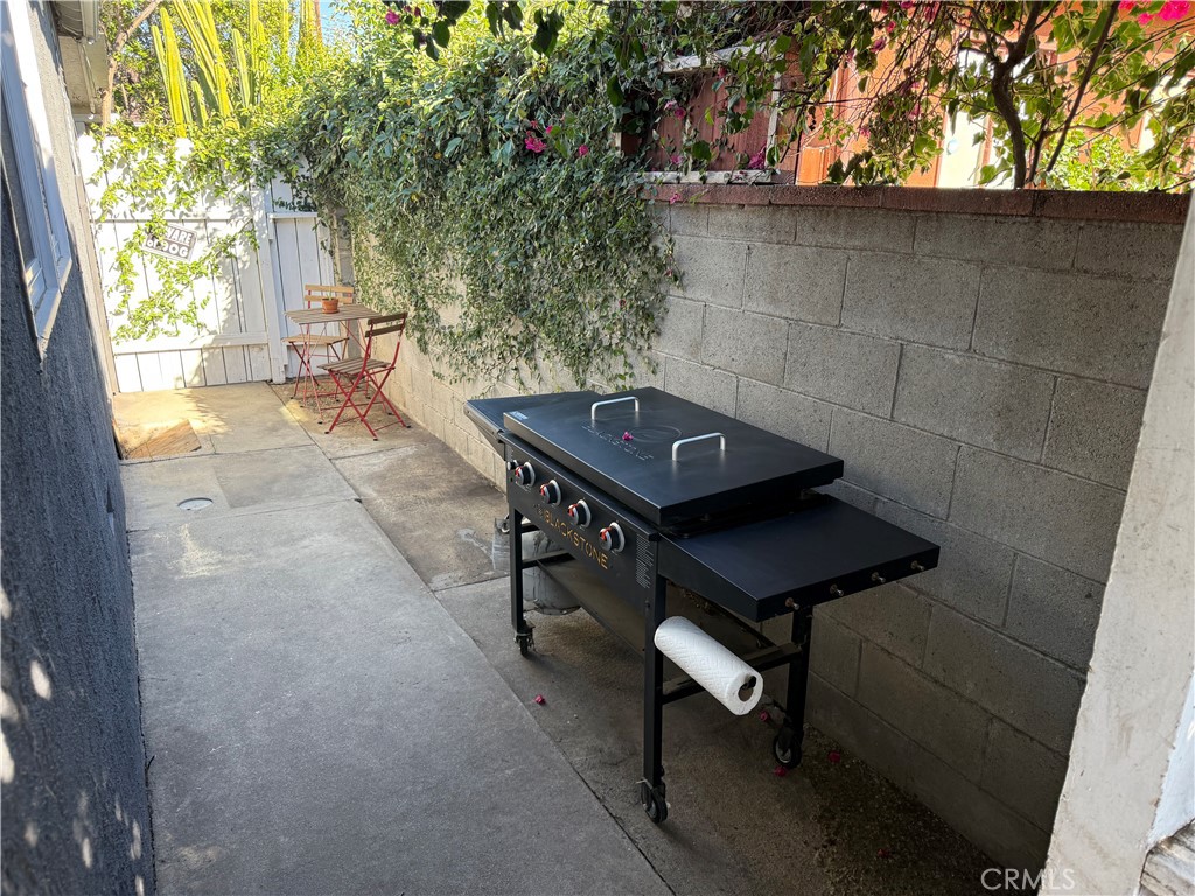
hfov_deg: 71.6
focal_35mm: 24
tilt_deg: -17.1
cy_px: 448
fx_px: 829
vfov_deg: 56.8
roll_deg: -0.3
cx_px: 598
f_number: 1.78
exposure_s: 1/243
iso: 100
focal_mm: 6.76
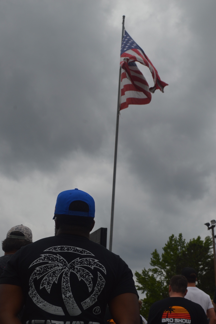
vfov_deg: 35.1
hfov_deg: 23.7
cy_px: 162
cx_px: 108
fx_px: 514
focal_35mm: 57
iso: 100
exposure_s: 1/320
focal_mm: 38
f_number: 9
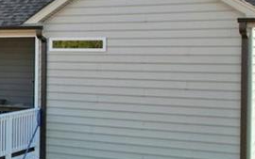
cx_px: -131
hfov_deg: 20.6
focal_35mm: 85
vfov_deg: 15.4
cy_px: 55
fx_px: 591
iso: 100
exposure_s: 1/200
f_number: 2.8
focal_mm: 8.38
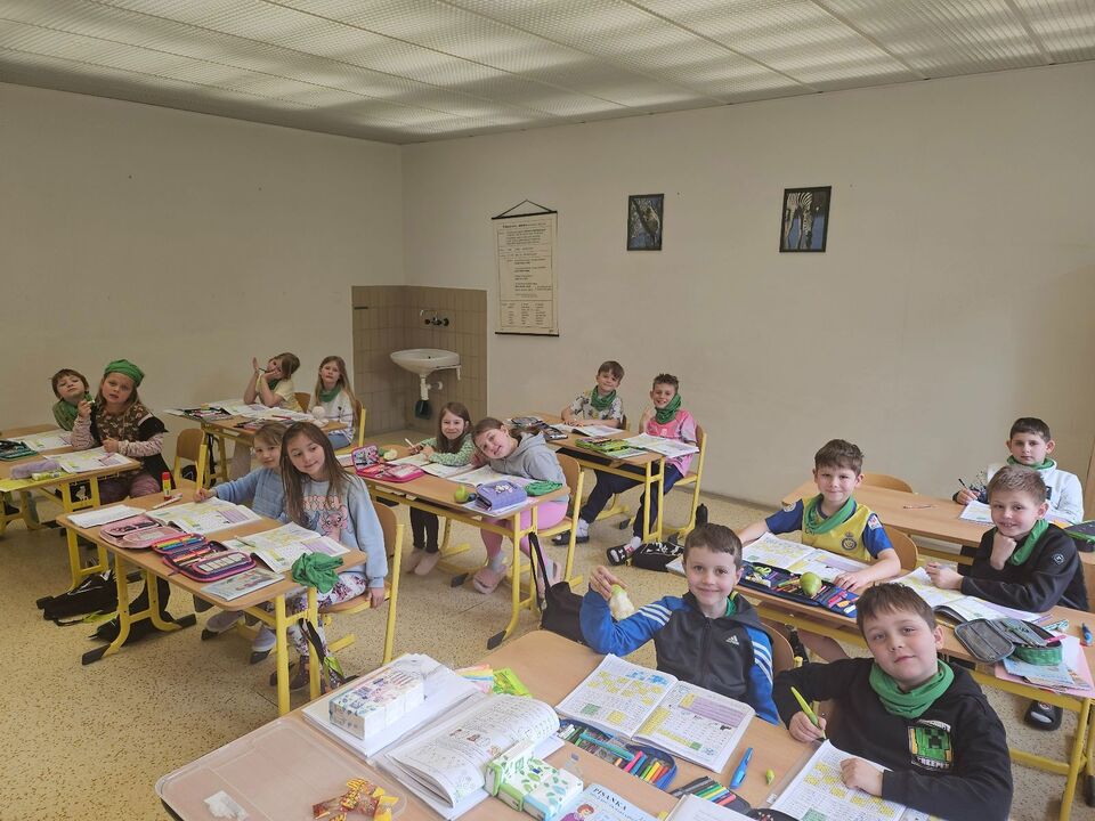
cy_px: 410
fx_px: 759
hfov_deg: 71.6
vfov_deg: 56.8
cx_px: 548
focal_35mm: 24
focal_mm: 5
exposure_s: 1/100
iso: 64
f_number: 1.8
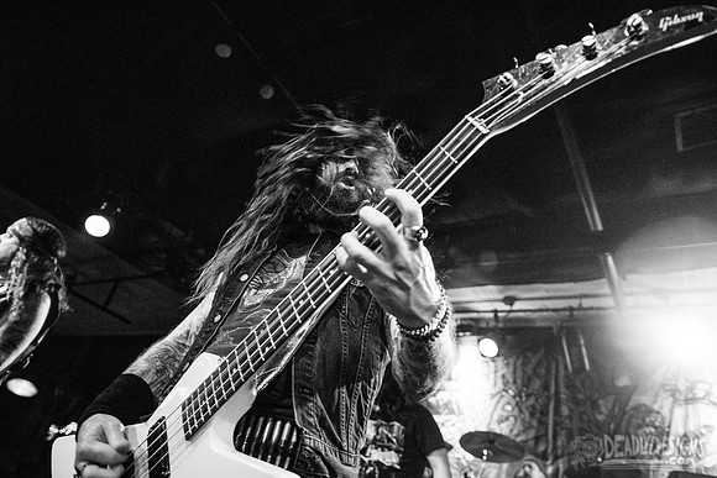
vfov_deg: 49.9
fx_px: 514
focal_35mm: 26
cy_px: 221
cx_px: 332
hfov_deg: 69.7
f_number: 3.2
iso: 3200
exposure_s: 1/125
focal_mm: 24
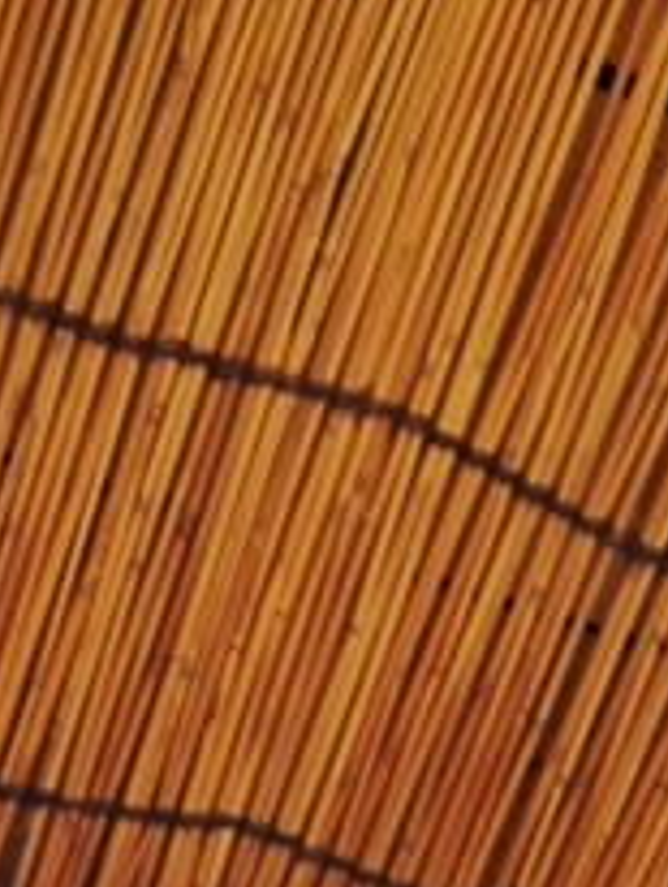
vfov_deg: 14.1
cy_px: 1615
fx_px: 3158
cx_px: -47
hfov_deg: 11.9
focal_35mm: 123
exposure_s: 1/40
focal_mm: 22
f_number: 4
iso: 1600
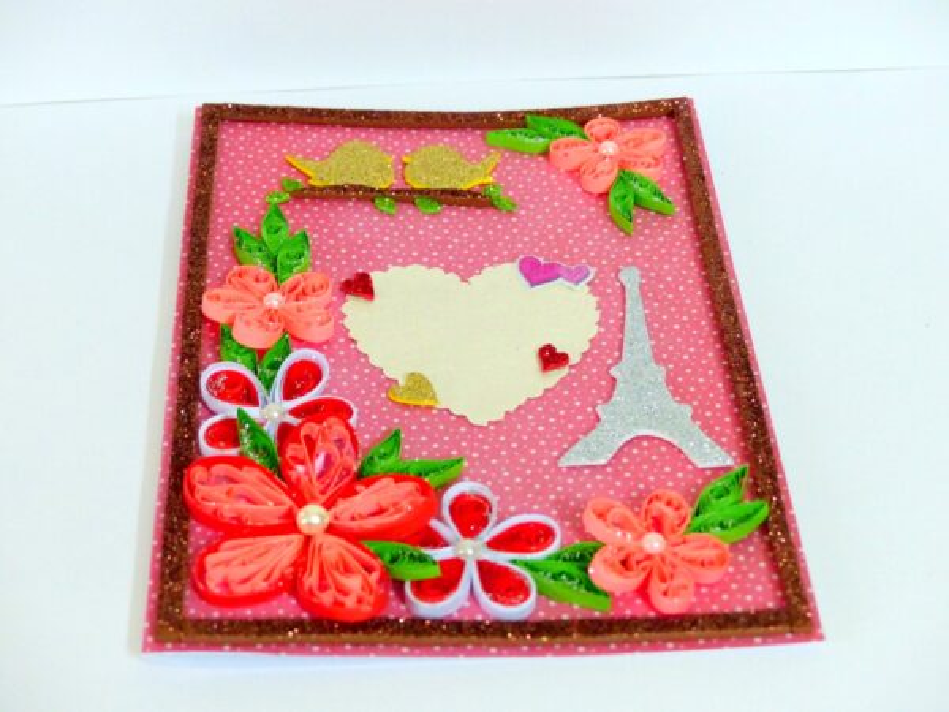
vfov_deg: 22.3
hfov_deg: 29.4
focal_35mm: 66
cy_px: 356
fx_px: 1809
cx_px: 474
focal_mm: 11.9
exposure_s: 1/20
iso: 400
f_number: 2.8
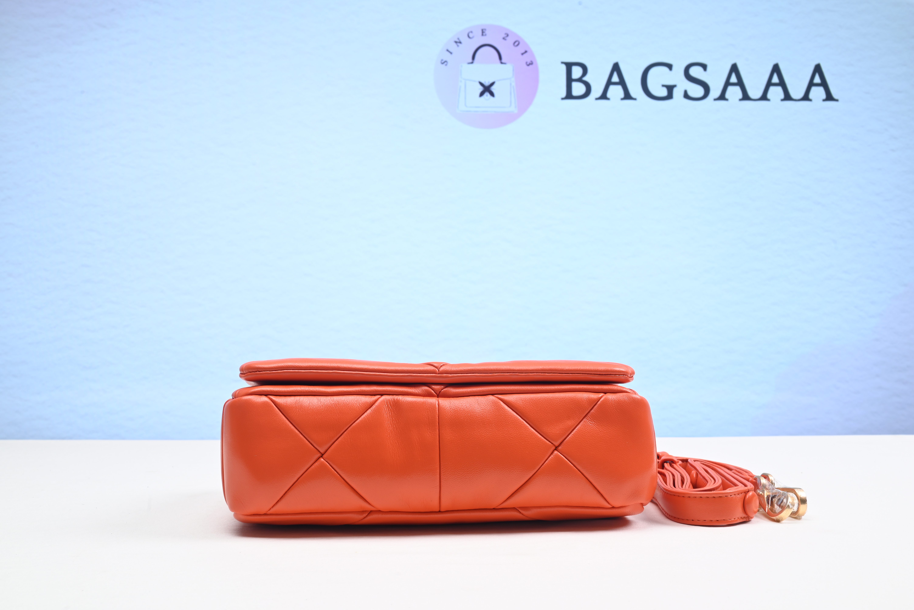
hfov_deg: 50.7
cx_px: 457
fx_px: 965
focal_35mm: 38
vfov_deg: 35.1
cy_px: 305
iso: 100
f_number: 16
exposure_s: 1/2
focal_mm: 38
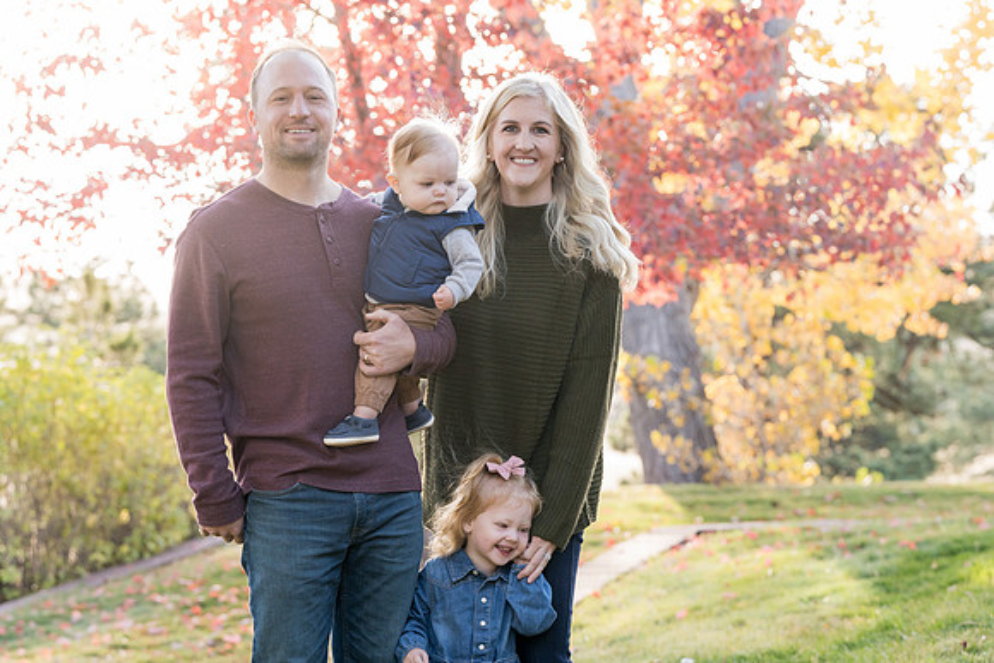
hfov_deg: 22.6
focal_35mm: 90
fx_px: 2485
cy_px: 332
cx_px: 497
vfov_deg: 15.2
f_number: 5
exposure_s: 1/250
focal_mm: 90
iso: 2000
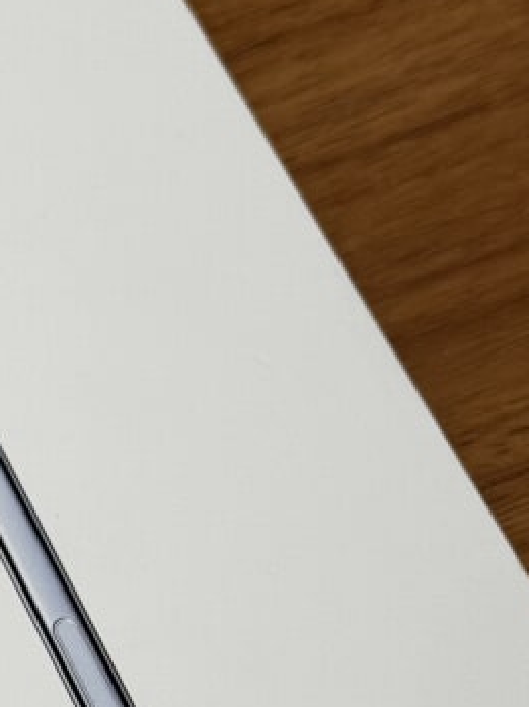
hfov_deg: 10.4
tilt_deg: -59.9
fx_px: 2878
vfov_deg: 13.9
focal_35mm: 141
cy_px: 624
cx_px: 26
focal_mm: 6.76
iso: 64
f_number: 1.78
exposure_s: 1/495
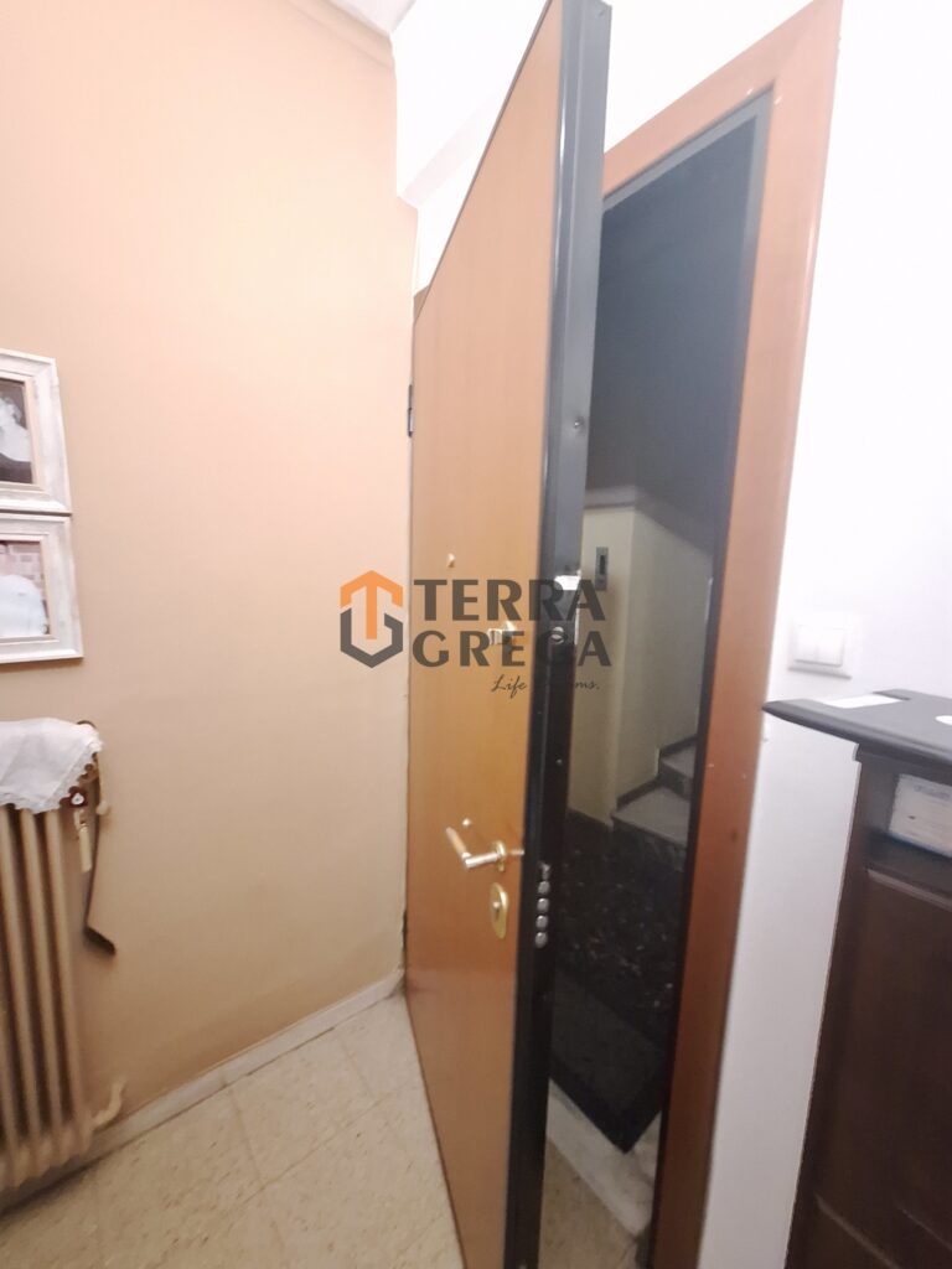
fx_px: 477
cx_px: 476
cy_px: 634
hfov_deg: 89.9
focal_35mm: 13
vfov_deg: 106.2
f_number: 2.2
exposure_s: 1/7
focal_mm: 1.74
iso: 1000
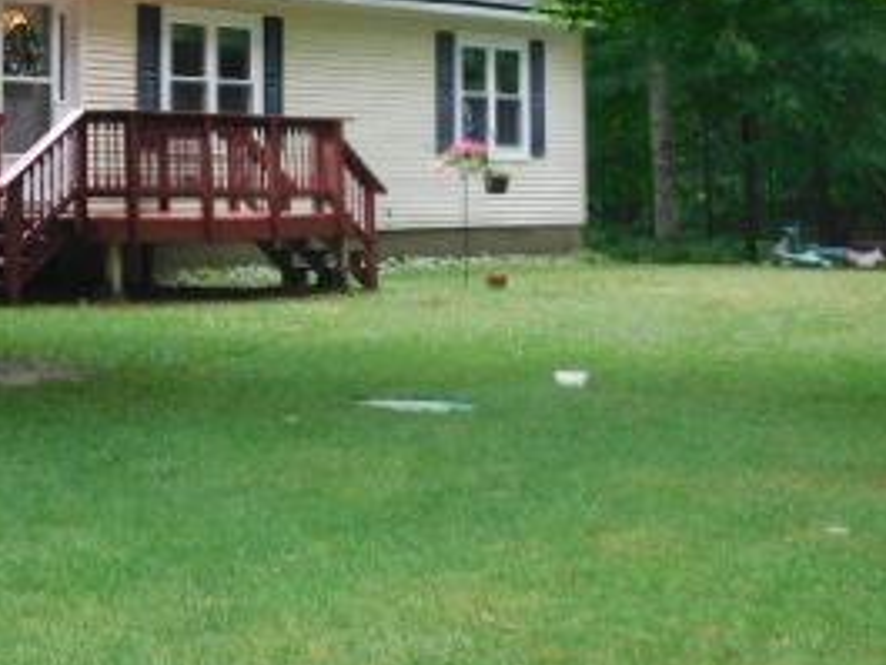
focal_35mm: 87
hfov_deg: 21.0
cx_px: -171
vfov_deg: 16.6
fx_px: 2228
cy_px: 7
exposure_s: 1/40
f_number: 3.5
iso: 125
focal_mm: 6.3
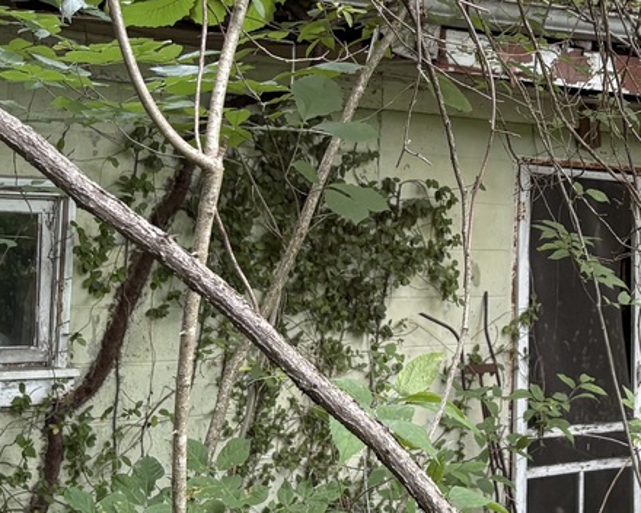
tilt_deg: +4.2
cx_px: 526
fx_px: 1575
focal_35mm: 83
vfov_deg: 18.4
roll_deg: -1.2
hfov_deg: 22.6
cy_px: 124
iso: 125
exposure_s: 1/121
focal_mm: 5.96
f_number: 1.6
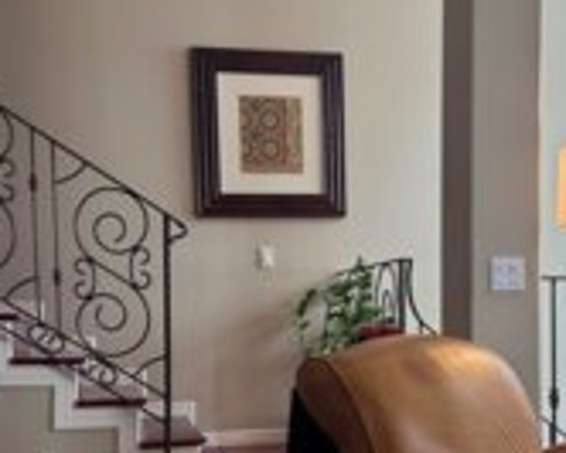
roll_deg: +0.3
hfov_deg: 36.6
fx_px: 855
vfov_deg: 29.4
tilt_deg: -0.6
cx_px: 322
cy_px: 313
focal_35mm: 51
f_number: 1.78
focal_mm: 6.86
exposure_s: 1/60
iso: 125
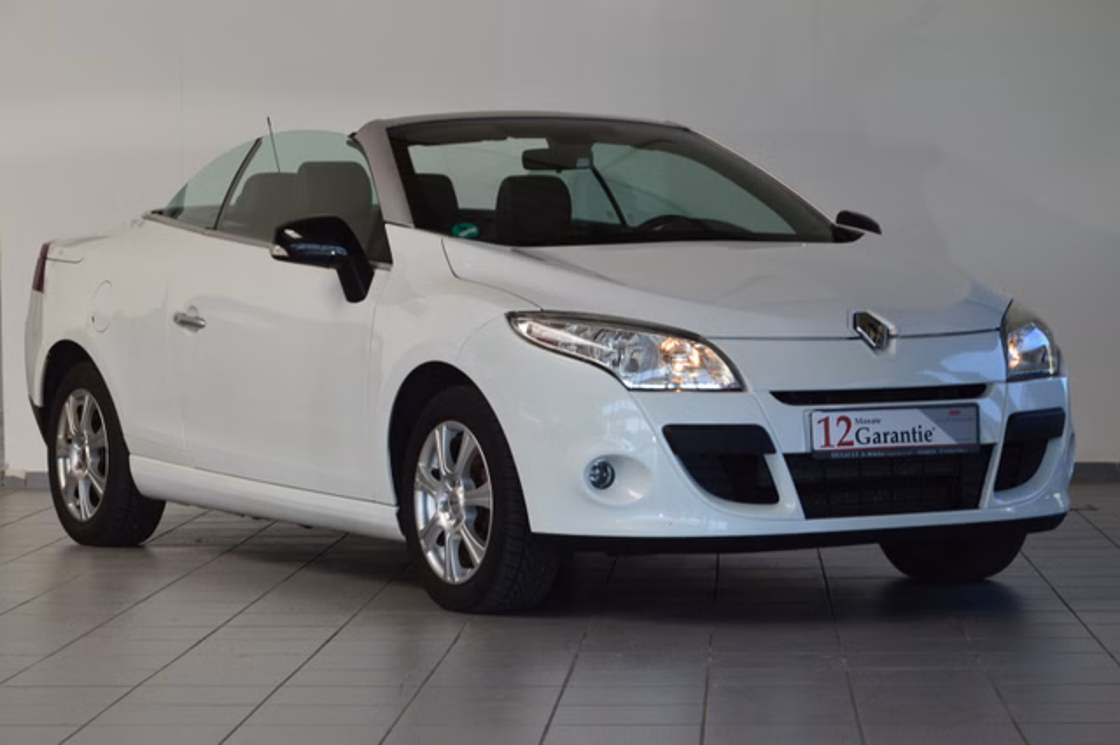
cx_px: 560
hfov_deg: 18.2
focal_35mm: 112
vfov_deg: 12.2
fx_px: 3498
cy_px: 372
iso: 400
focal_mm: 75
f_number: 8
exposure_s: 1/80
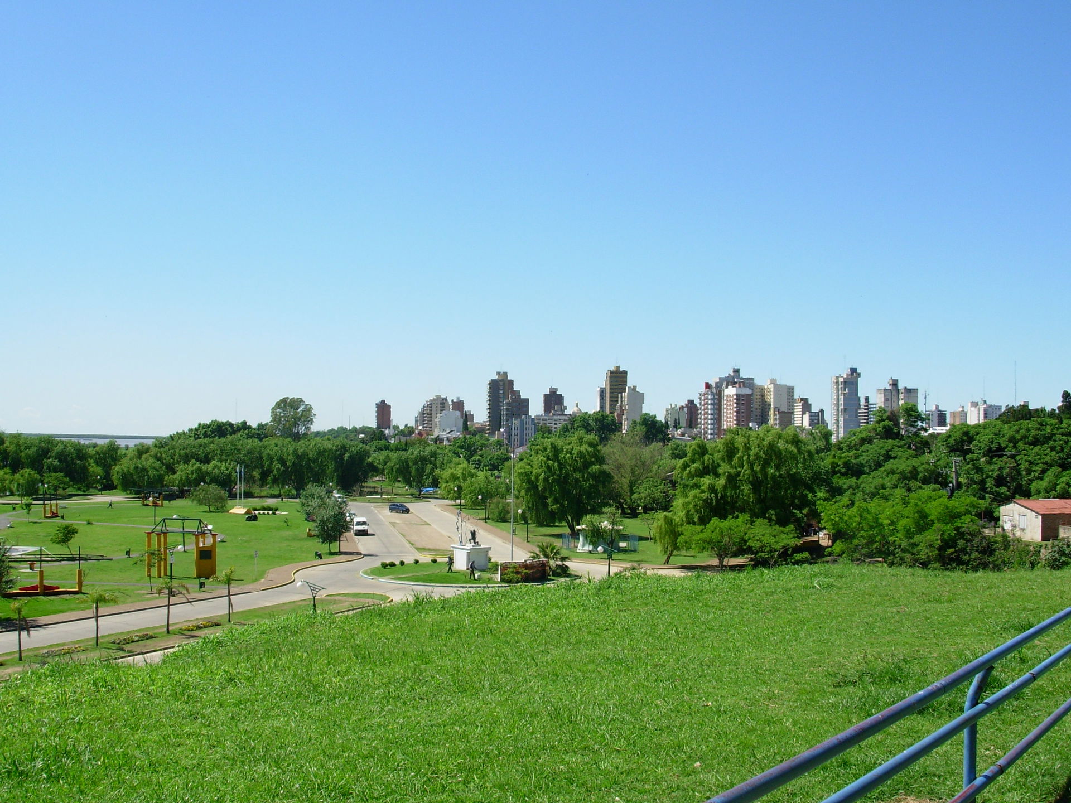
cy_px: 402
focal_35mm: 38
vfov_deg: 37.7
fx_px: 1176
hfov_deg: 49.0
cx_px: 536
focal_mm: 6.3
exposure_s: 1/470
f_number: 4.9
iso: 50
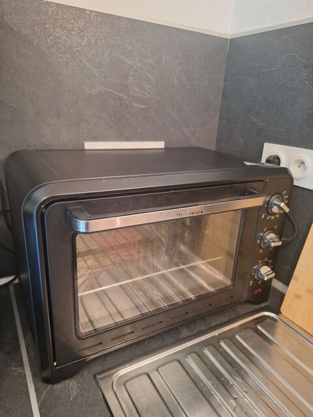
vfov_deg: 73.9
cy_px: 208
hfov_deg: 58.9
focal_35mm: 23
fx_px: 277
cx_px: 156
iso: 250
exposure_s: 1/25
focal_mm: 5.54
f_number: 1.8
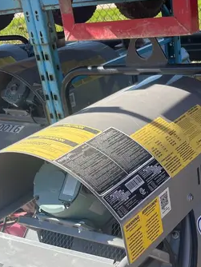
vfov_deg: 32.4
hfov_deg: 25.6
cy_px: 230
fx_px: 441
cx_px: 131
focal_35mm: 57
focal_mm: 5.1
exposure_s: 1/1517
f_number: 1.6
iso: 50
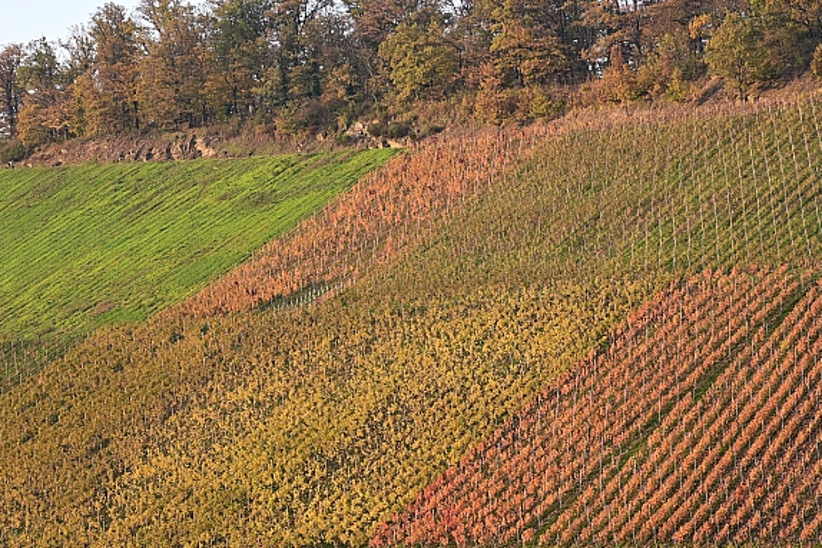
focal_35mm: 140
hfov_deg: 14.6
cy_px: 393
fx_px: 3197
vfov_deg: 9.8
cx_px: 541
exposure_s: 1/320
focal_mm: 67
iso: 100
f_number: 2.5
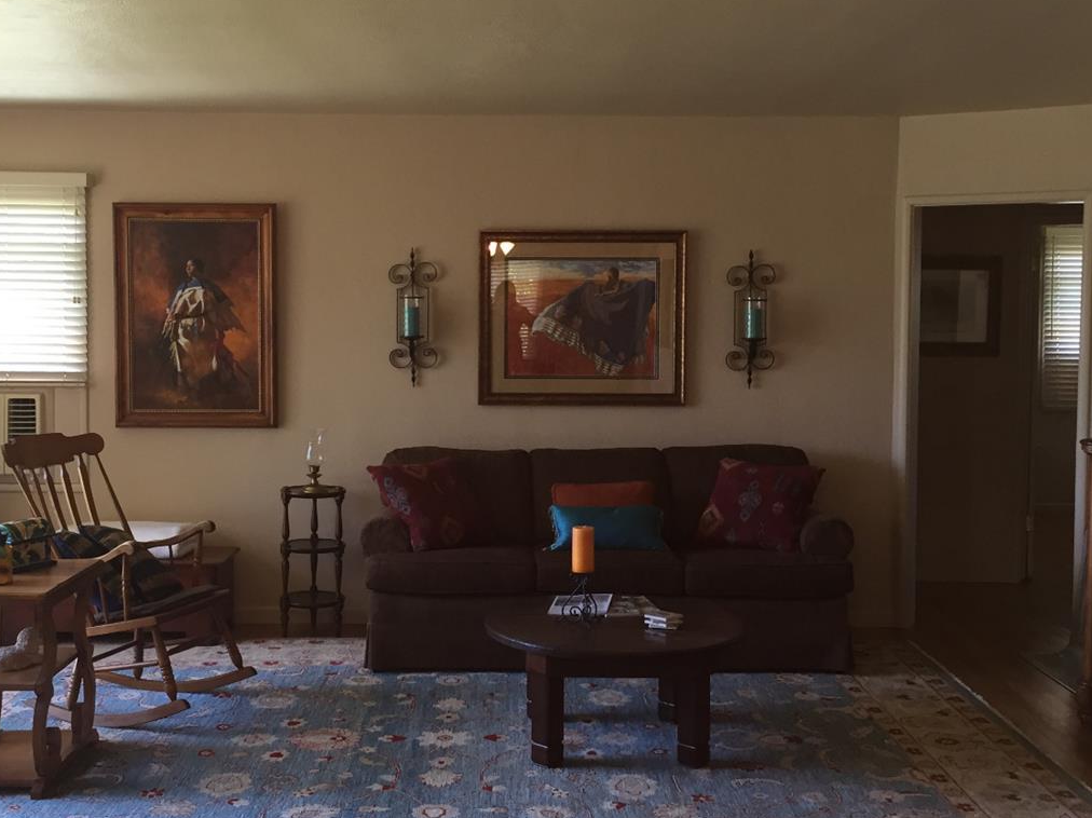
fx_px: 1356
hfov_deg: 43.8
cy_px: 374
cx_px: 506
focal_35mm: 43
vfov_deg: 33.6
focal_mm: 4.15
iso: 64
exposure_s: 1/30
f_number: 2.2
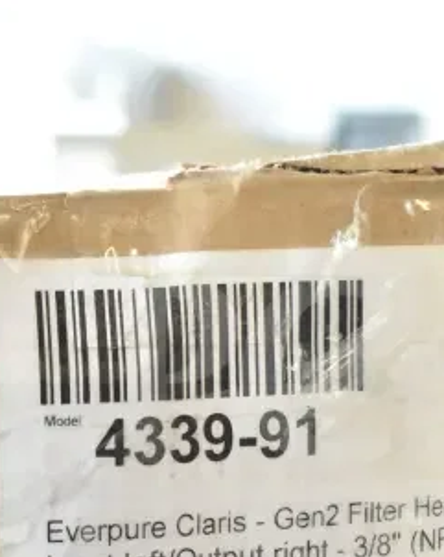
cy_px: 422
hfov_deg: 10.6
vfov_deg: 13.3
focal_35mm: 145
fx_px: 2385
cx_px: 286
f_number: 4.5
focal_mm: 34
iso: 1000
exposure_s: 1/50
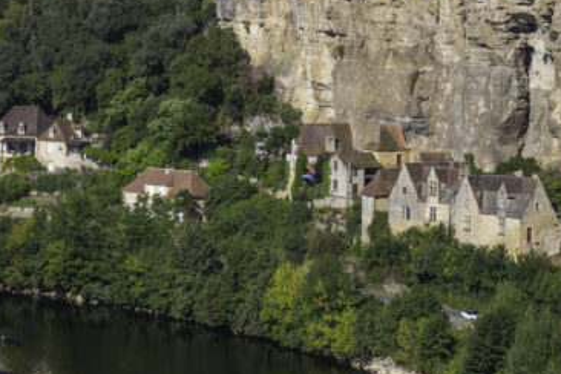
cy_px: 11
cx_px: 282
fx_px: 2836
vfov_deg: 7.5
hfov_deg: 11.3
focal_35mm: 182
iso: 100
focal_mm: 65
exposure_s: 1/80
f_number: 14
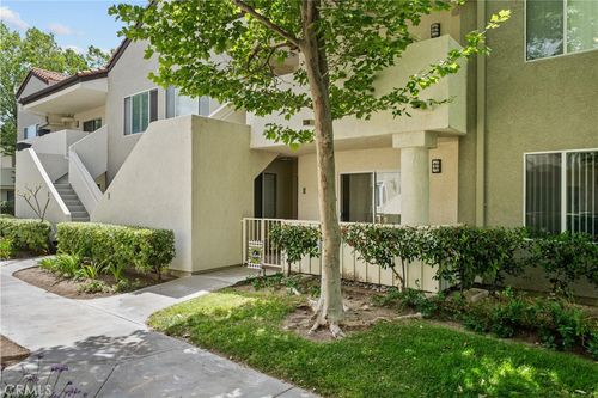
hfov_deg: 73.8
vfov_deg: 53.1
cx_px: 299
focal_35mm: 24
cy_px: 199
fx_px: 399
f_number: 9
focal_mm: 24
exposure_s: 1/80
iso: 125
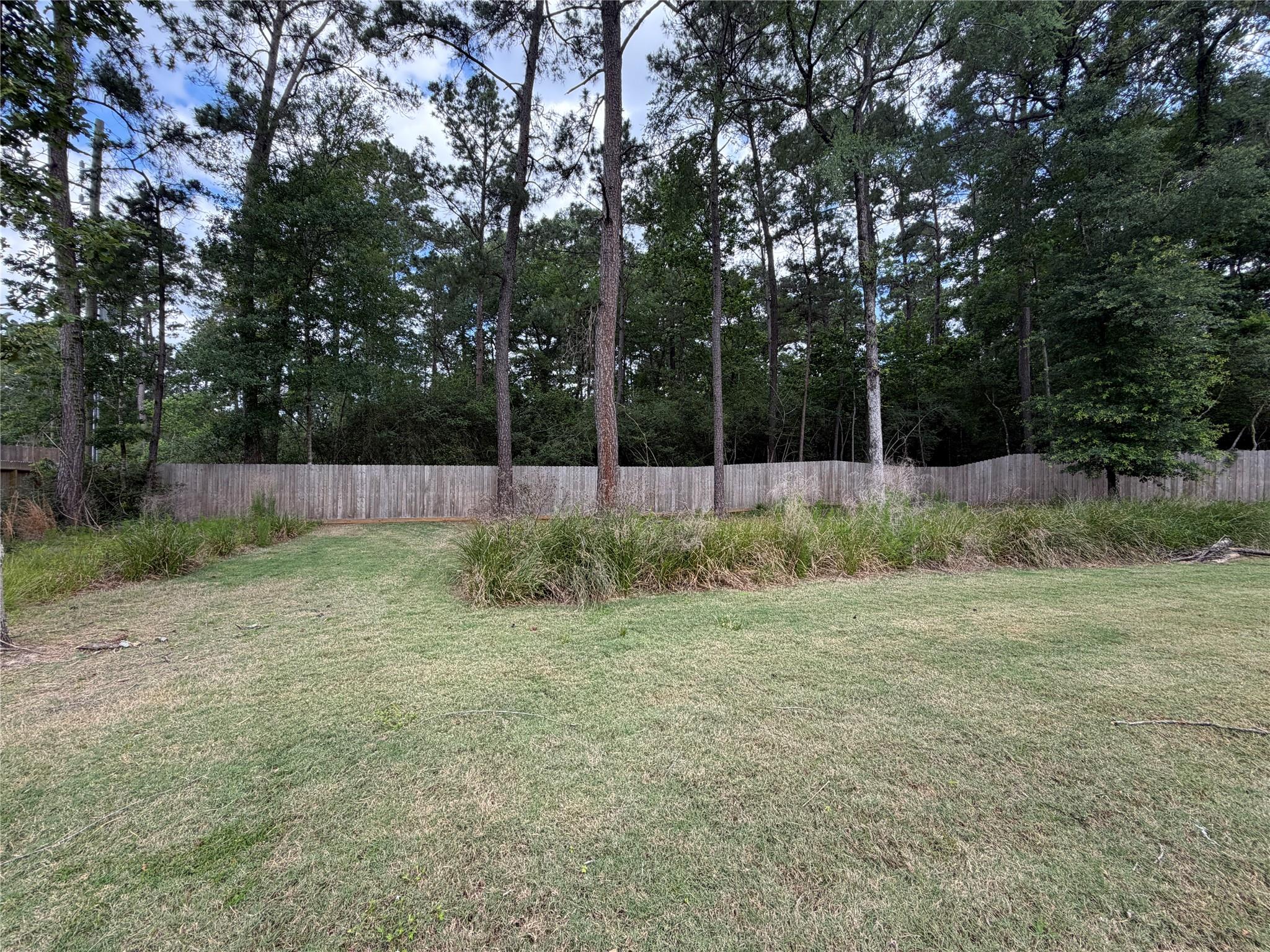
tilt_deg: +0.8
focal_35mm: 14
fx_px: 514
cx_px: 635
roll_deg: -0.2
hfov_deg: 102.1
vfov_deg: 85.7
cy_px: 476
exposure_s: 1/395
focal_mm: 2.22
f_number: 2.2
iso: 50
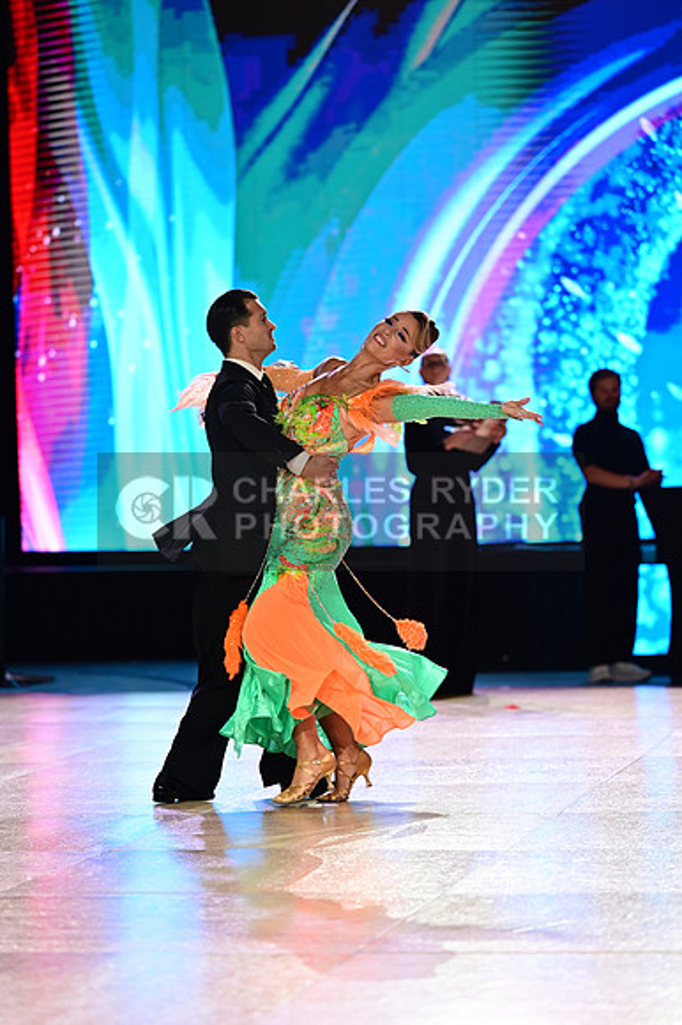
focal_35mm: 125
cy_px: 512
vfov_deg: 16.4
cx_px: 341
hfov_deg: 11.0
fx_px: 3556
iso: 1600
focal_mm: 125
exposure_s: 1/500
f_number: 2.8
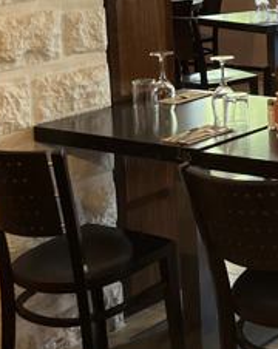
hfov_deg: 15.8
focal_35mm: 90
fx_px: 928
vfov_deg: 20.9
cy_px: 42
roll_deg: +1.1
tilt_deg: -7.8
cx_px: 402
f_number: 1.6
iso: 125
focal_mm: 5.1
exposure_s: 1/100
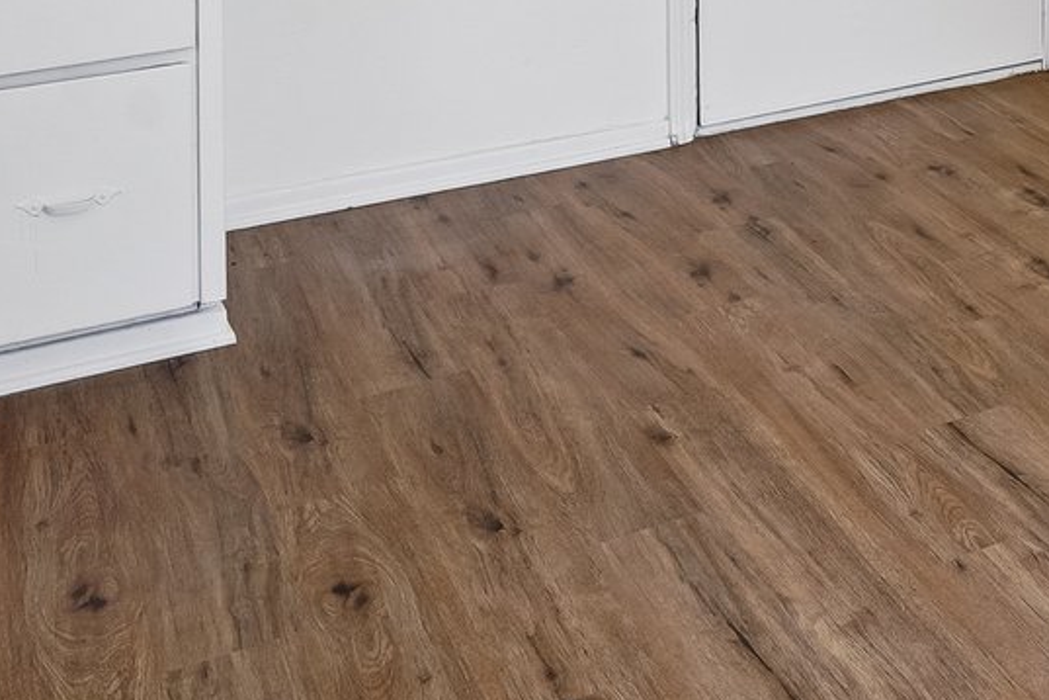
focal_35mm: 61
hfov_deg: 27.2
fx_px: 1777
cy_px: -490
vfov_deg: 18.4
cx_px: 1385
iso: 200
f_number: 8
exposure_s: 1/30
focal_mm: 16
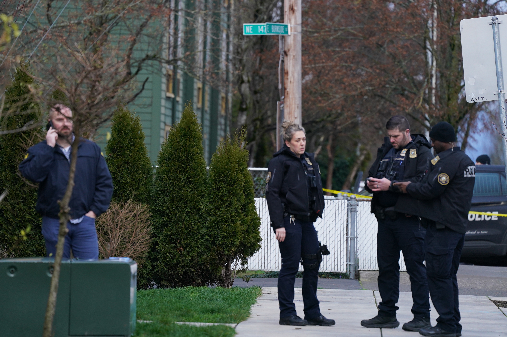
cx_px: 254
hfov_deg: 6.5
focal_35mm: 318
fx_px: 4474
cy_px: 168
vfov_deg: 4.3
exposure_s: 1/320
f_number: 5.6
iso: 1600
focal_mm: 318
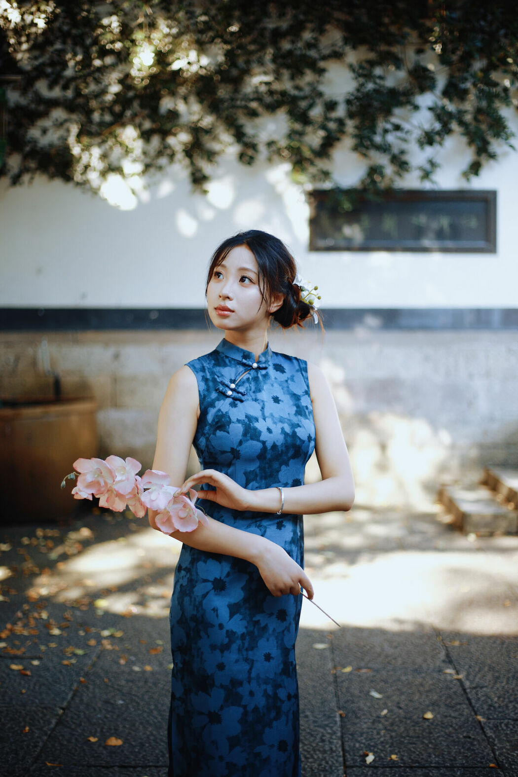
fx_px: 1058
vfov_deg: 40.3
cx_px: 259
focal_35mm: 49
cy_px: 388
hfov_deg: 27.5
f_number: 1.8
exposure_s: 1/250
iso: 125
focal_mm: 50
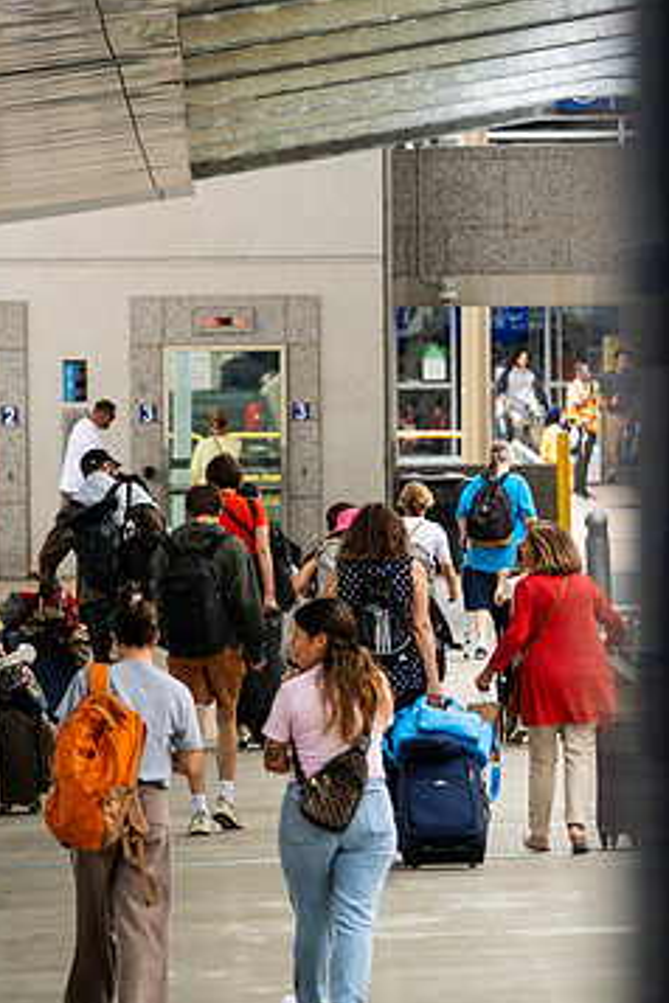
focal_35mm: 467
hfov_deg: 2.9
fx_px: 13017
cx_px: 253
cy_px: 489
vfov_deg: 4.4
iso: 3200
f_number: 6.4
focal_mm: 246.6
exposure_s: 1/2000
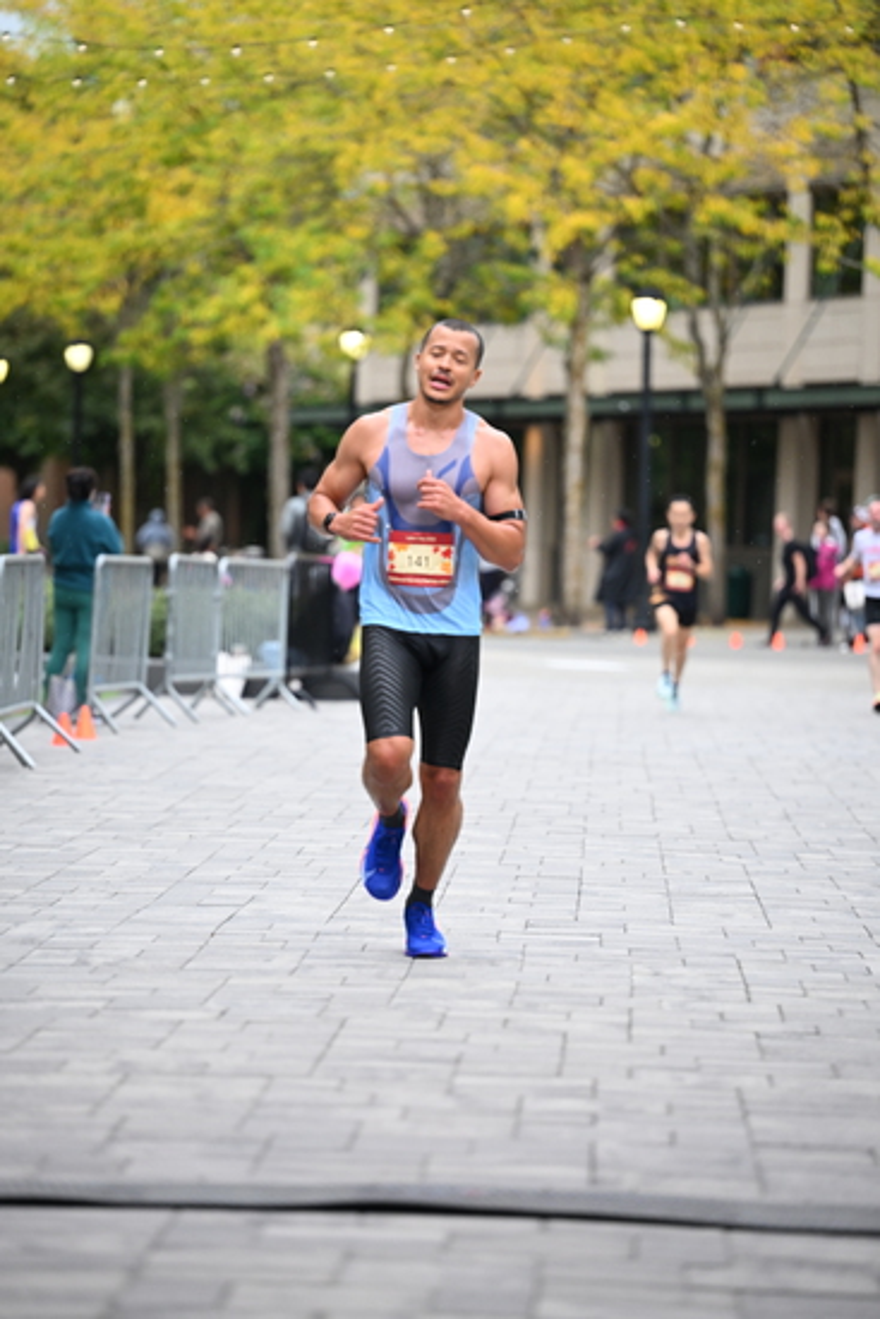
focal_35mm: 170
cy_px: 660
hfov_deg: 8.1
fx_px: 6229
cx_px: 440
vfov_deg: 12.1
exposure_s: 1/1250
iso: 1250
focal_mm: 170
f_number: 2.8
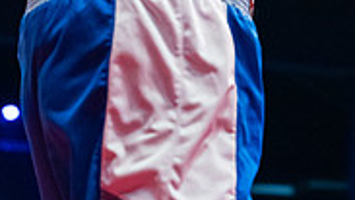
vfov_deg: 7.2
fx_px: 1563
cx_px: 524
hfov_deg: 12.4
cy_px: -90
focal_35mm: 166
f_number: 2.8
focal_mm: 50
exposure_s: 1/1000
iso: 4000
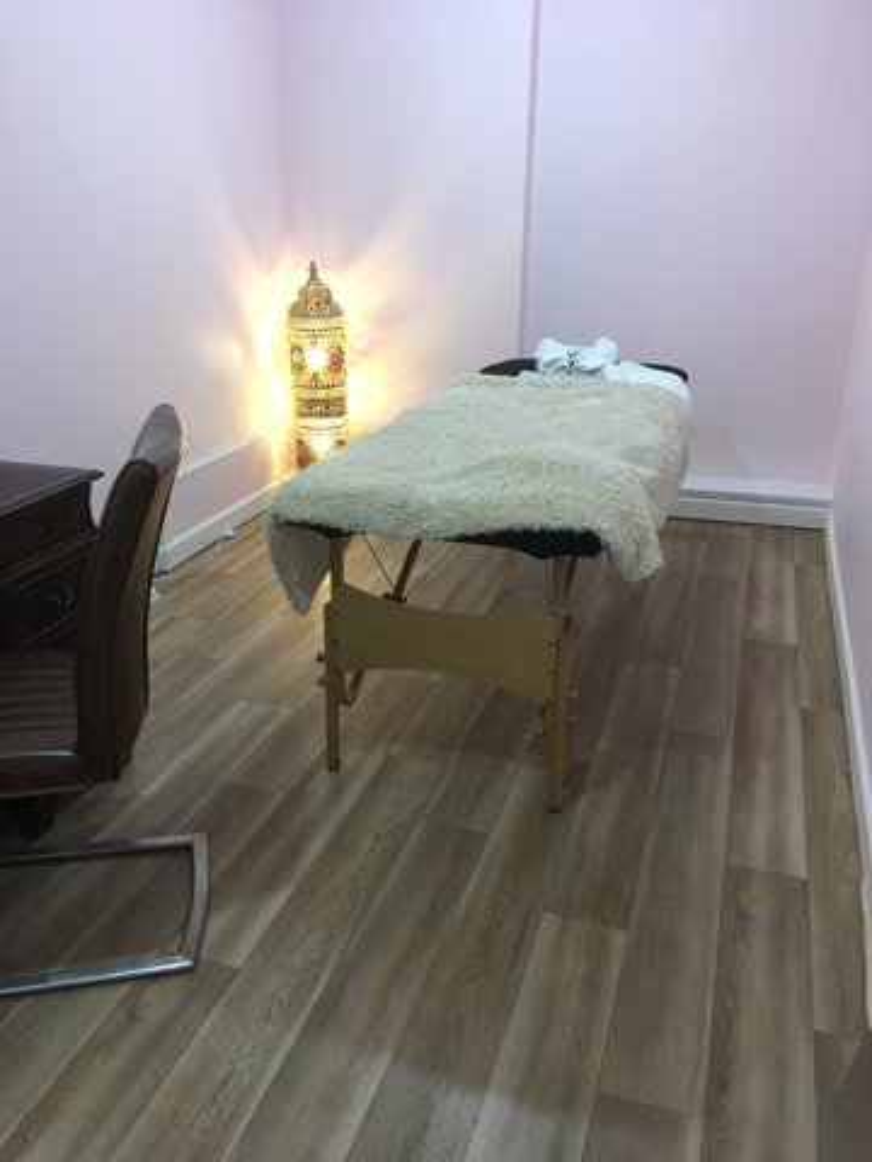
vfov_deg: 61.7
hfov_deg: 48.2
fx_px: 974
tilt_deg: -23.8
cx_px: 436
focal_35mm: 29
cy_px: 581
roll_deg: -0.8
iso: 160
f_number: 2.2
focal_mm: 4.15
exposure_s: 1/33
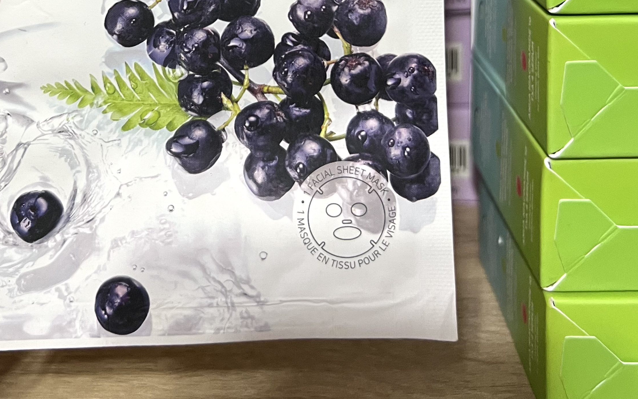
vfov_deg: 22.6
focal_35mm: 50
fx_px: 869
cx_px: 230
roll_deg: +1.3
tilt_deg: -3.7
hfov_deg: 40.0
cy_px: -144
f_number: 1.5
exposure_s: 1/50
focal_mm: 5.7
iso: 160
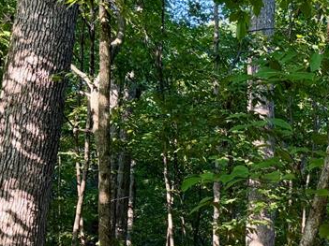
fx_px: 665
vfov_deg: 19.8
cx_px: 387
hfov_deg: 25.2
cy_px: 294
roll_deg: +0.5
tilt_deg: +0.7
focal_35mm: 70
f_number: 1.78
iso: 200
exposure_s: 1/160
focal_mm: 6.76
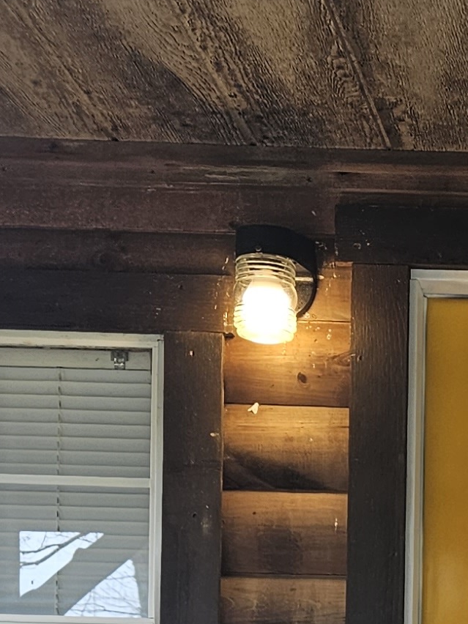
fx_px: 1947
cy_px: 938
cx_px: 741
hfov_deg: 12.9
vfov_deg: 16.6
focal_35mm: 108
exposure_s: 1/180
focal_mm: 5.4
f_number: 1.8
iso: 40
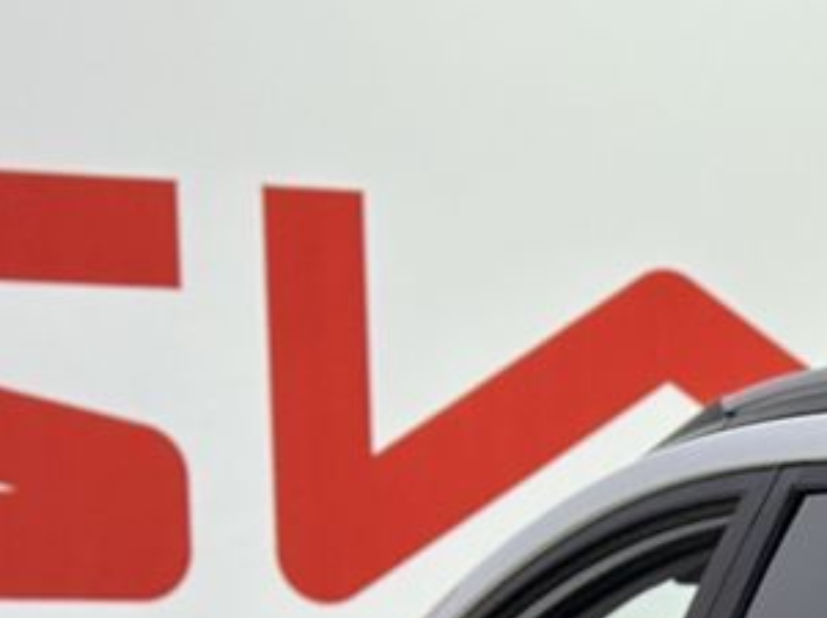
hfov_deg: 8.2
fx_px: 5488
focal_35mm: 230
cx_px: 1580
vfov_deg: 6.2
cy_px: 1305
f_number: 1.78
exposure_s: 1/100
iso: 80
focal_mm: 6.86
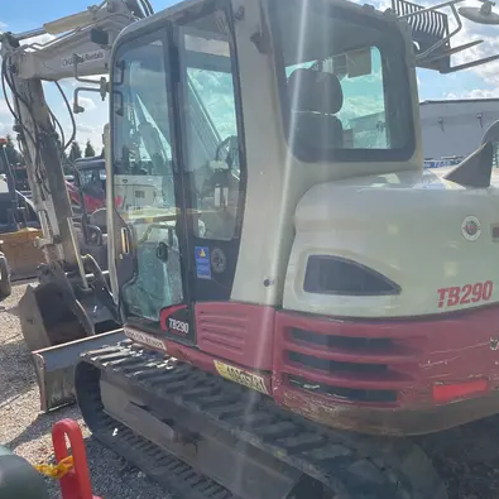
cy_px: 252
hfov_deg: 50.1
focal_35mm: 32
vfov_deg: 51.1
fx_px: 522
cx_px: 339
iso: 50
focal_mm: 4.2
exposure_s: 1/3125
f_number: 1.6
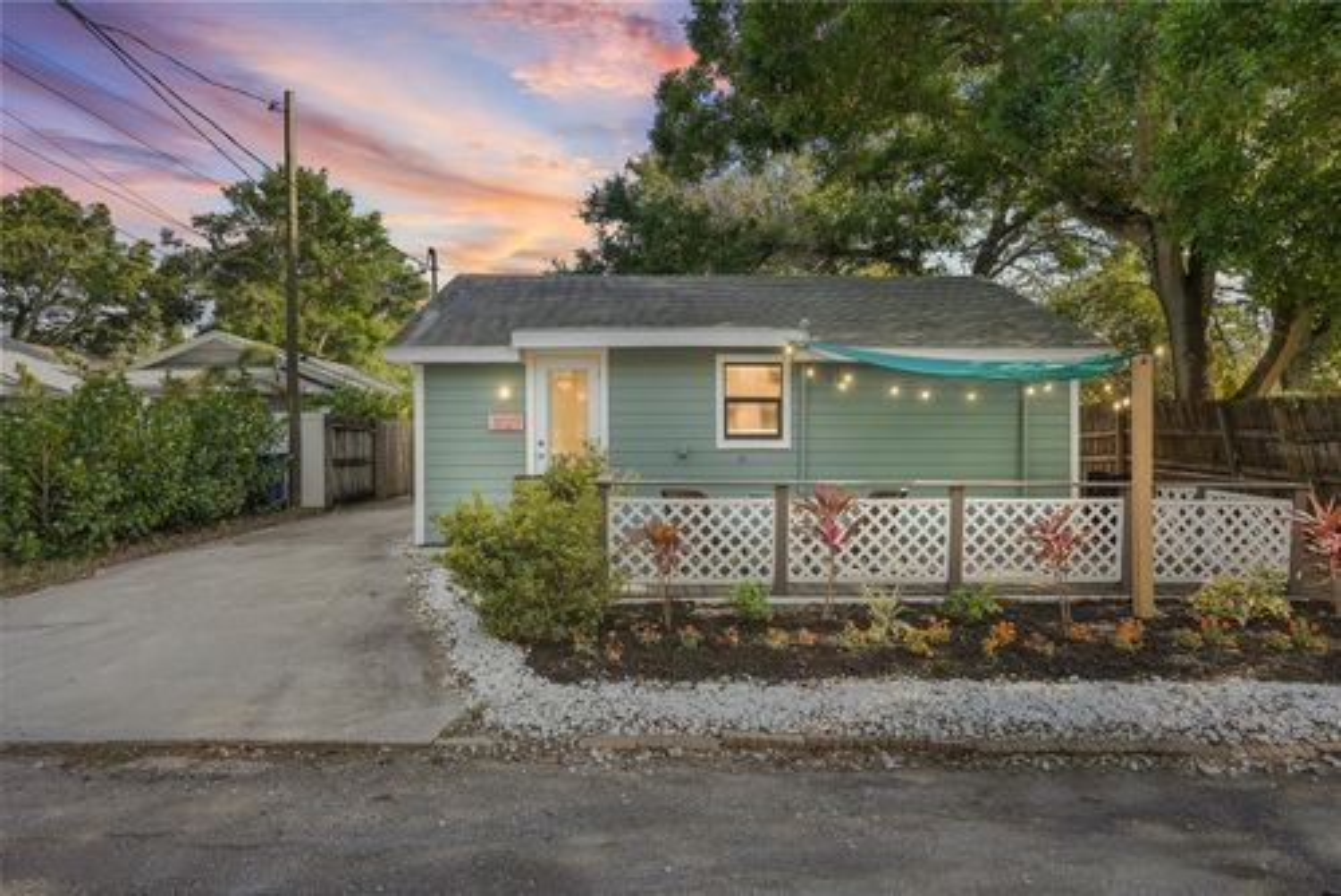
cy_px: 448
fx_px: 727
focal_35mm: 20
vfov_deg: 63.3
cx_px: 670
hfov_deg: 85.4
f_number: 8
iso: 1600
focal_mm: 19.5
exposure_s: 1/800
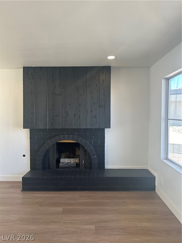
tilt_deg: -3.0
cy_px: 122
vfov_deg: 71.6
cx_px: 91
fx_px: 168
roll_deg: -0.8
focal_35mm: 24
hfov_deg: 56.8
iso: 64
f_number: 1.78
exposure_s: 1/123
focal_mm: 6.86
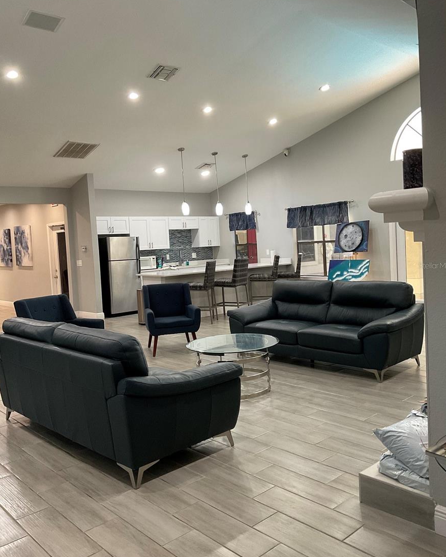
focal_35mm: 31
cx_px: 226
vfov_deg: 57.1
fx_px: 511
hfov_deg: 47.1
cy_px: 265
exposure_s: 1/60
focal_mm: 3
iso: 100
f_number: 1.8
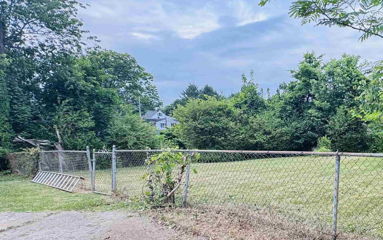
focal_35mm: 26
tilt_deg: -8.6
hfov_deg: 63.8
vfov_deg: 47.0
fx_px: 271
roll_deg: +0.2
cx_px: 311
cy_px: 157
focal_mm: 2.22
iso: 40
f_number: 2.2
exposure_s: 1/208
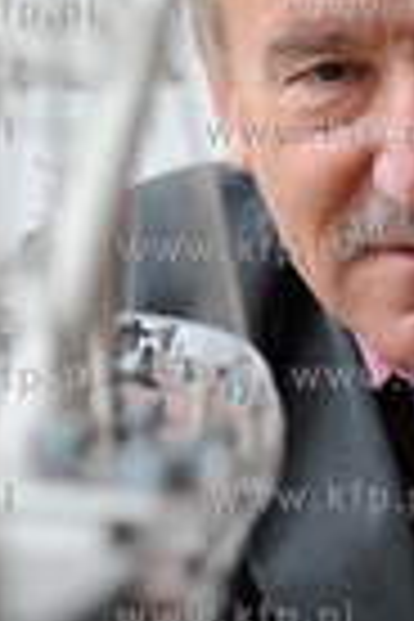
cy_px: 369
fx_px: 4260
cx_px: 266
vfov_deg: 8.3
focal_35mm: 247
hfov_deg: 5.6
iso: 400
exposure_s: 1/640
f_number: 4
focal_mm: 85
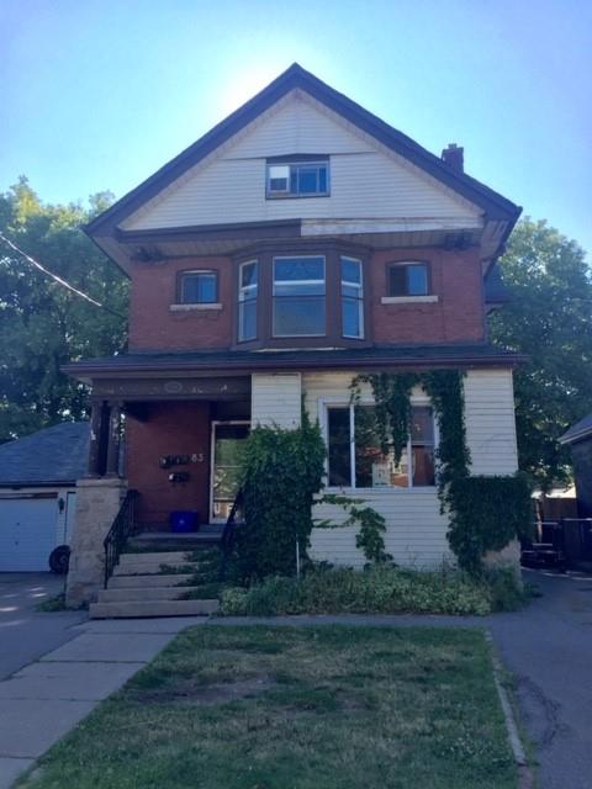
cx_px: 296
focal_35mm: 29
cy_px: 394
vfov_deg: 61.7
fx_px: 661
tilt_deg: +11.5
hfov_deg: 48.2
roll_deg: -0.3
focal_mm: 4.15
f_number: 2.2
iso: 32
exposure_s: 1/1199
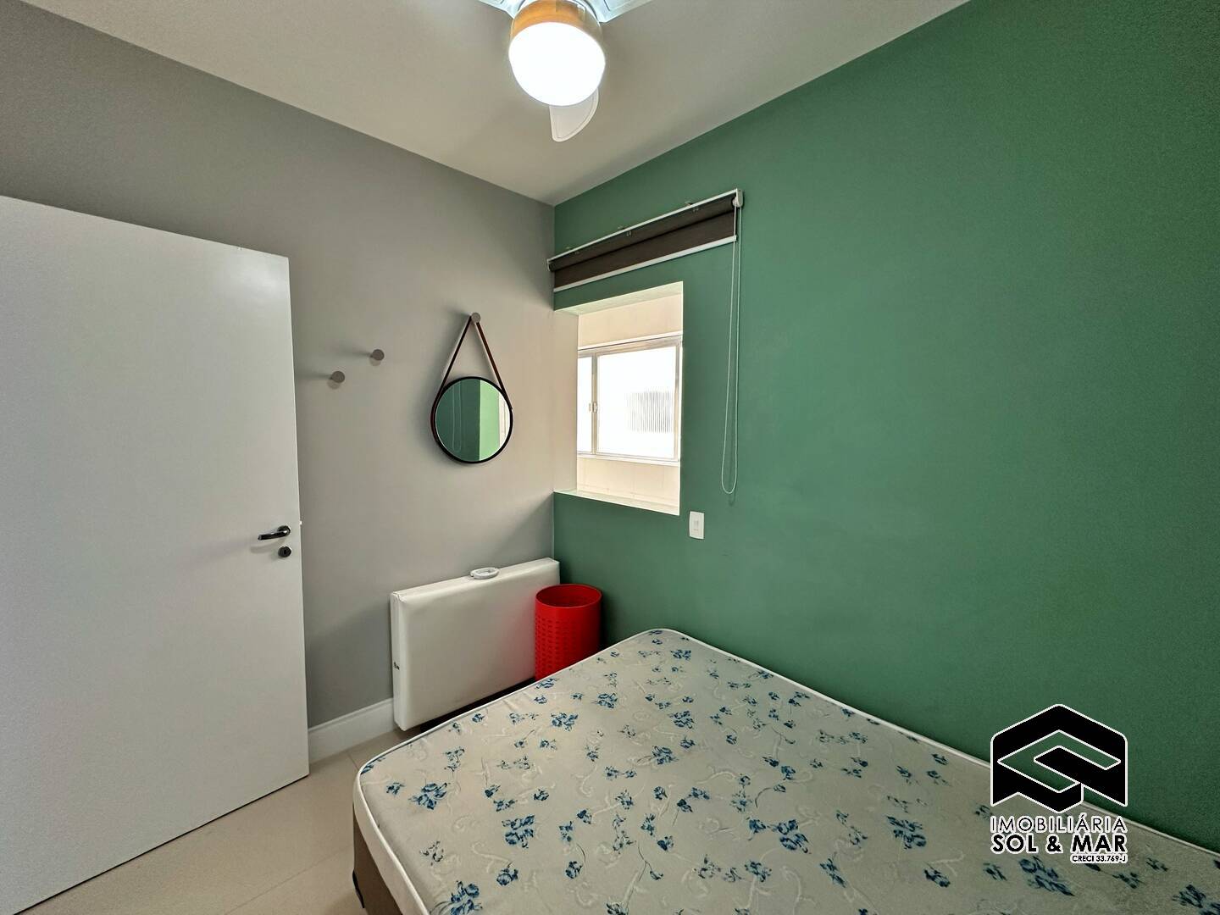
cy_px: 458
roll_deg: -0.7
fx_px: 493
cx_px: 610
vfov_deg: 85.7
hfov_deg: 102.1
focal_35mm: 14
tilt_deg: -4.1
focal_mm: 2.22
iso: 160
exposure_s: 1/60
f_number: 2.2
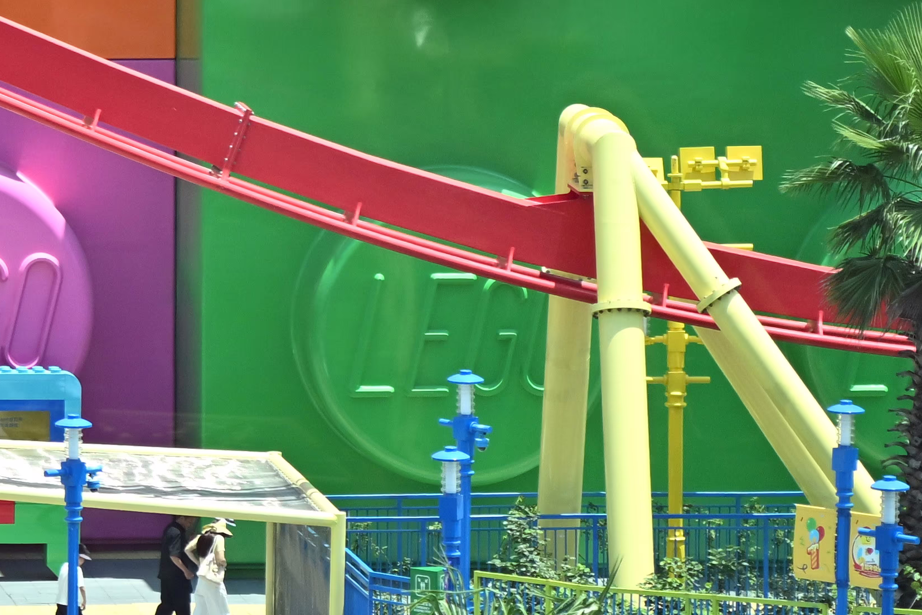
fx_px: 15341
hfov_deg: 3.4
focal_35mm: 599
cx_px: -1288
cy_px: -428
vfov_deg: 2.3
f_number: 4
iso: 160
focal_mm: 120
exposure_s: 1/640
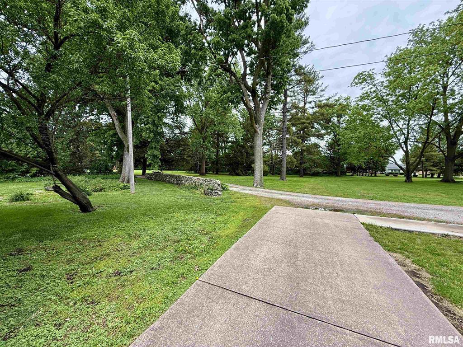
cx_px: 232
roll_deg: -0.7
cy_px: 174
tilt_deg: -1.0
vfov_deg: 85.7
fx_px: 187
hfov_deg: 102.1
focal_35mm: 14
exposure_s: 1/436
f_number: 2.2
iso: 64
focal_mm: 2.22
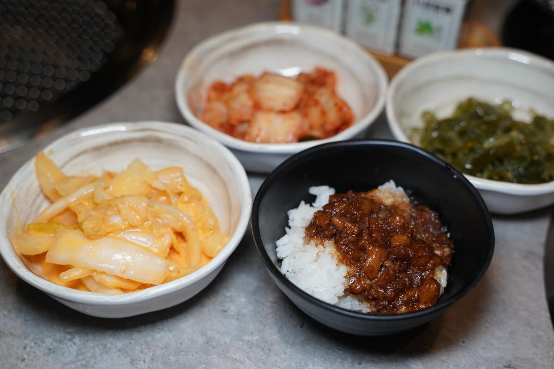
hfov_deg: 41.9
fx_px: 723
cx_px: 277
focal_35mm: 47
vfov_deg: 28.6
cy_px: 184
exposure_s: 1/60
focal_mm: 47
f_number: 4
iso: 250
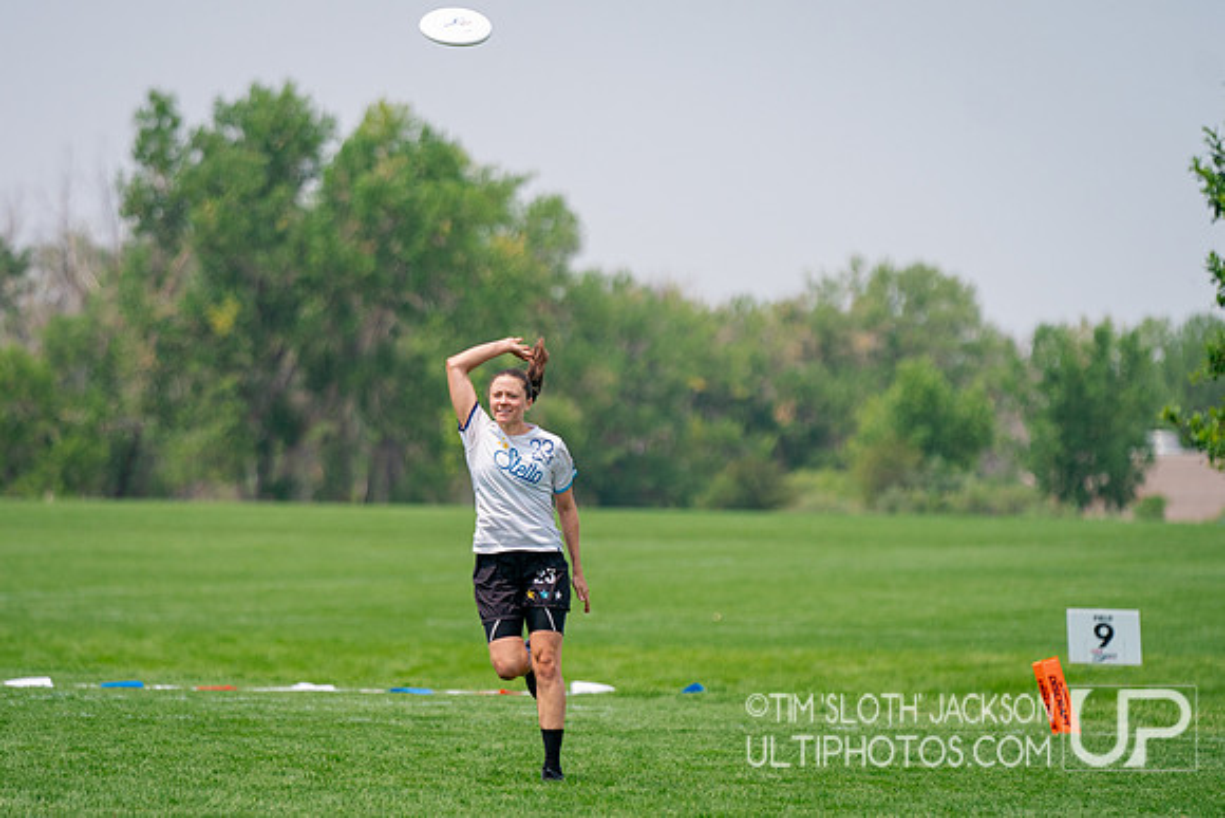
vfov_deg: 5.2
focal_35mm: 266
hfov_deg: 7.7
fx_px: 9051
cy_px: 540
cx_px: 547
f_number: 3.2
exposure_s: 1/5000
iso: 400
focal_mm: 200
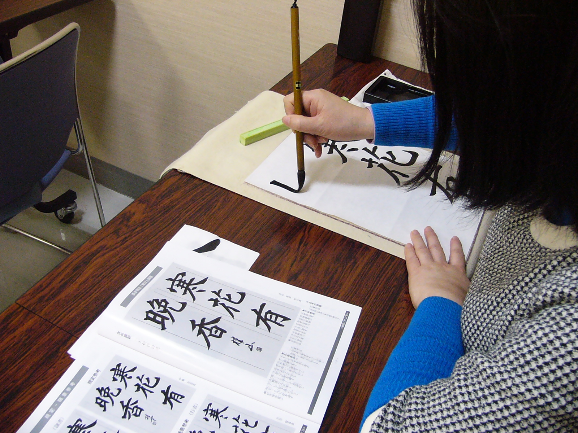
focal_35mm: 35
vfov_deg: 40.7
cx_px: 289
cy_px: 216
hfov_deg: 52.6
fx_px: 584
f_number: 2.8
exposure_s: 1/30
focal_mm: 4.6
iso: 200
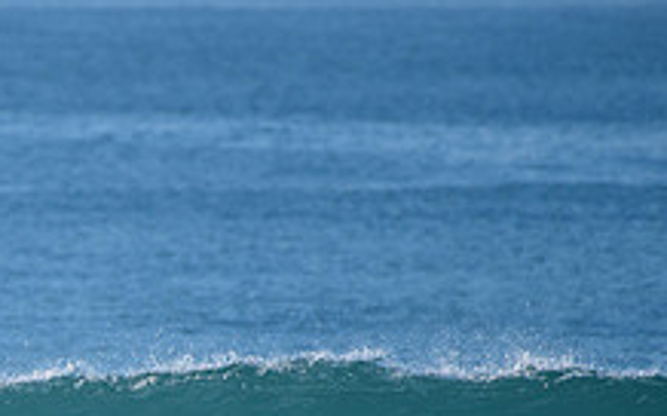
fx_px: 24673
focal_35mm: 1358
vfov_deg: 1.0
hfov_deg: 1.5
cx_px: -156
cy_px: 531
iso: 280
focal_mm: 500
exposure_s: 1/2000
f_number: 5.6
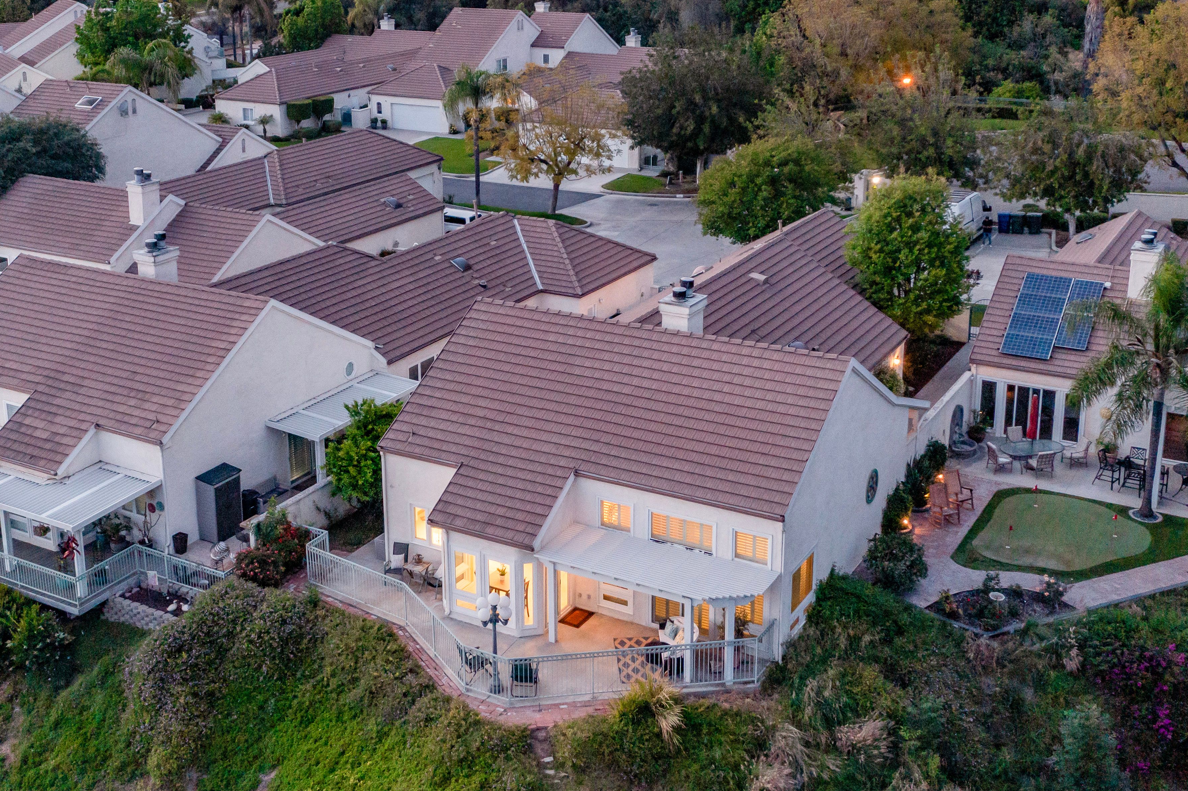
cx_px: 542
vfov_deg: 30.9
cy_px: 253
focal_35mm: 43
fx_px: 1419
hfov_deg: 45.4
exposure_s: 1/15
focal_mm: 10.26
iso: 400
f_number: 4
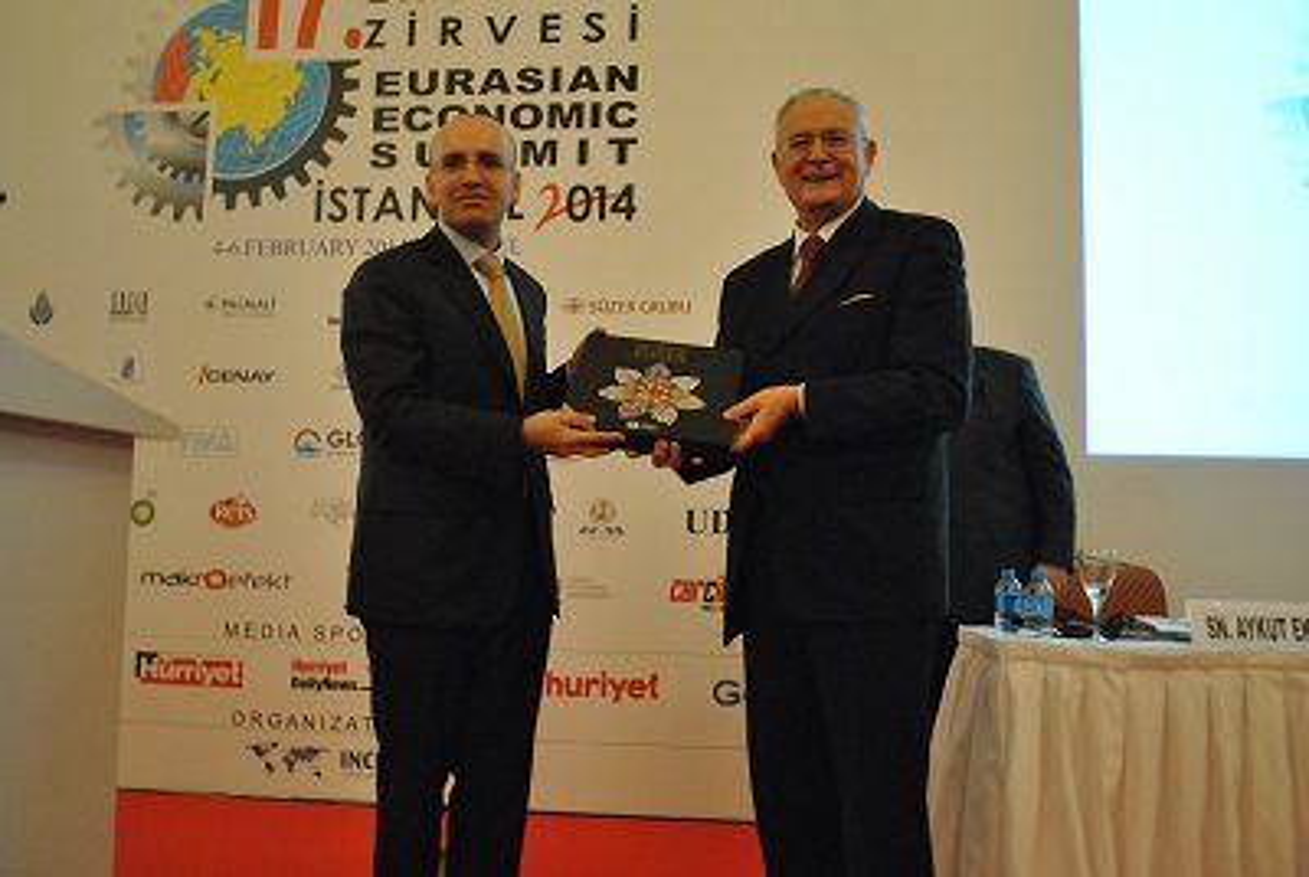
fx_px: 1202
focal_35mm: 33
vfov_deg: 40.1
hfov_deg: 57.2
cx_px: 654
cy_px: 438
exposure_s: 1/30
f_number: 4
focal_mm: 22
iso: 1400
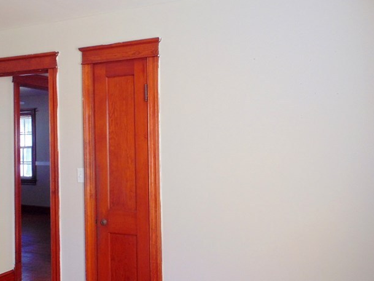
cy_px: 143
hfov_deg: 50.0
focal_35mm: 37
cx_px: 162
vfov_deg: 38.7
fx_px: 400
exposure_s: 1/30
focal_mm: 4
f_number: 3.1
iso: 100
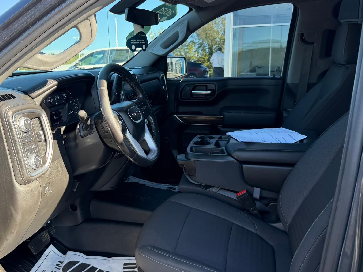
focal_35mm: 32
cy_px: 129
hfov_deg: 56.3
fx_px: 336
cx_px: 142
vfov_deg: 44.1
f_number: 1.78
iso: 100
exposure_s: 1/295
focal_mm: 6.76
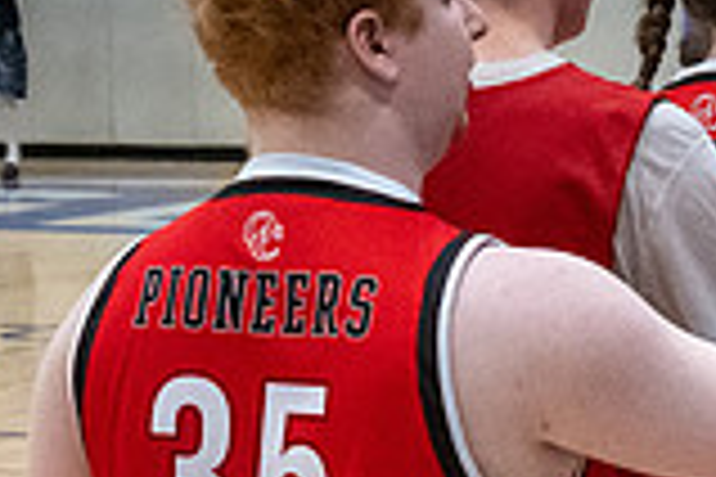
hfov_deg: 10.2
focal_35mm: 201
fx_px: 3997
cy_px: 343
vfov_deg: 6.8
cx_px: 353
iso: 16000
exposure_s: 1/400
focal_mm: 37
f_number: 7.1
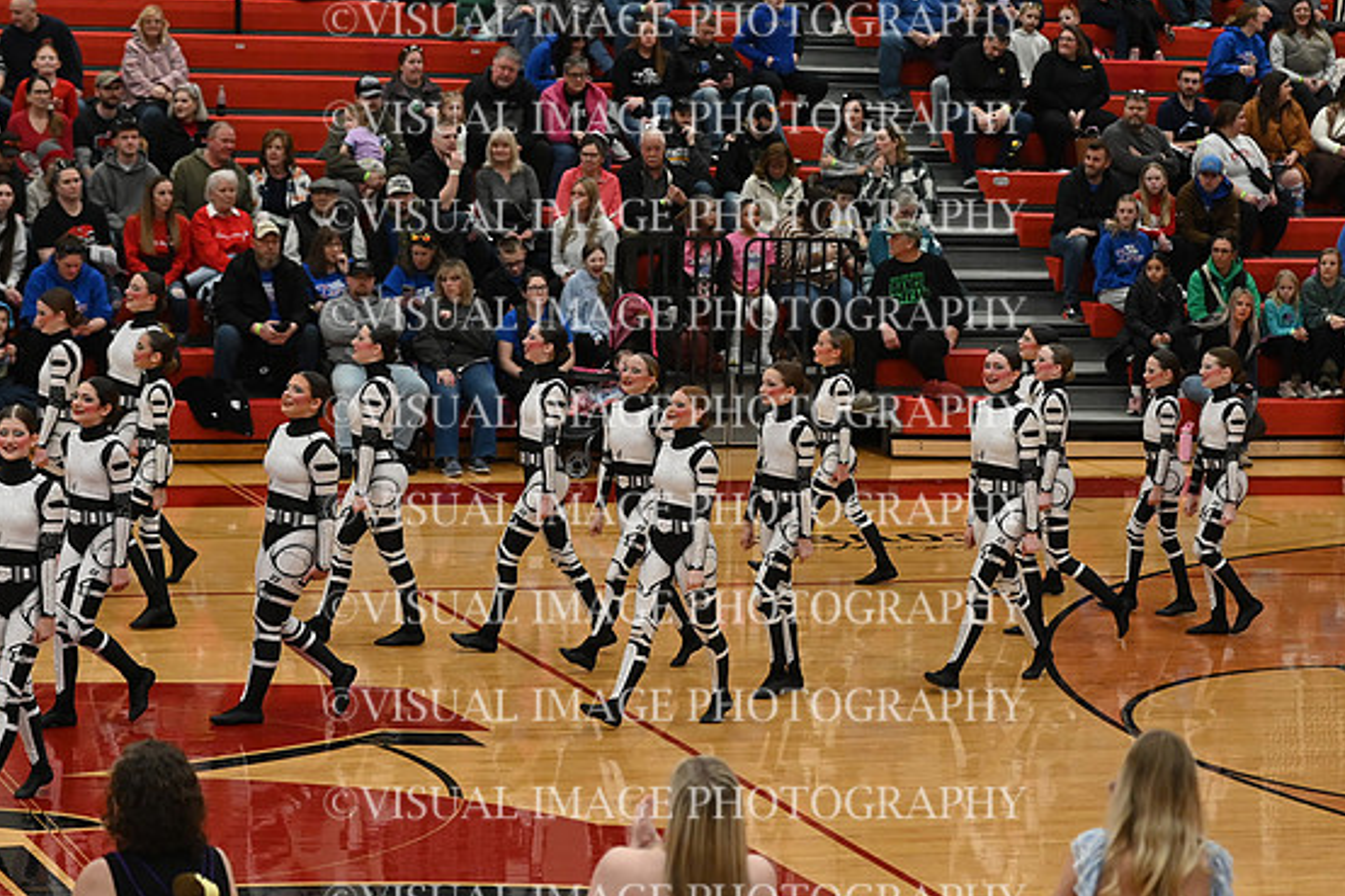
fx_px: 4108
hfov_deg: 18.6
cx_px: 675
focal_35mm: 110
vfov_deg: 12.4
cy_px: 460
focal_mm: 70
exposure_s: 1/400
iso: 3200
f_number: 4
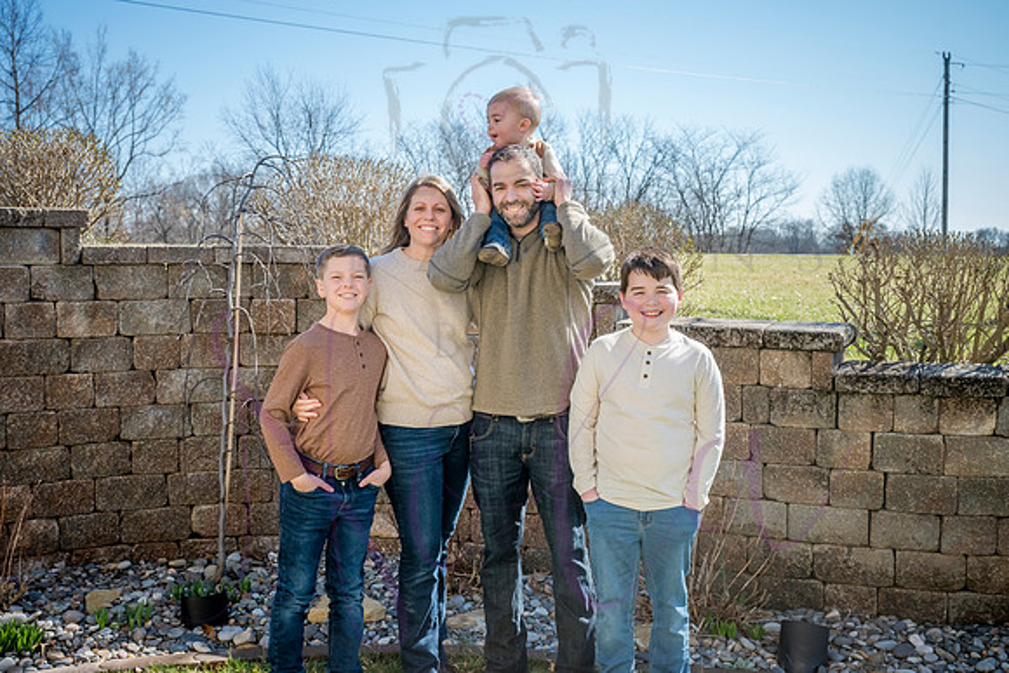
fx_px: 1149
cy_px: 336
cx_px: 504
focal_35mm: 41
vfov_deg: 32.6
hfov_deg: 47.4
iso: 400
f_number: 7.1
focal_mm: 41
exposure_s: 1/640
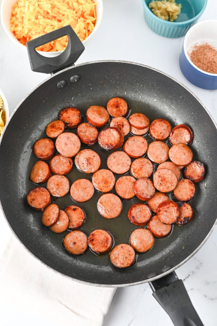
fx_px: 453
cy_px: 163
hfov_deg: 26.9
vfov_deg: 39.6
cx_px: 108
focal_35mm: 50
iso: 500
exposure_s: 1/100
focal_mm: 50
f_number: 4
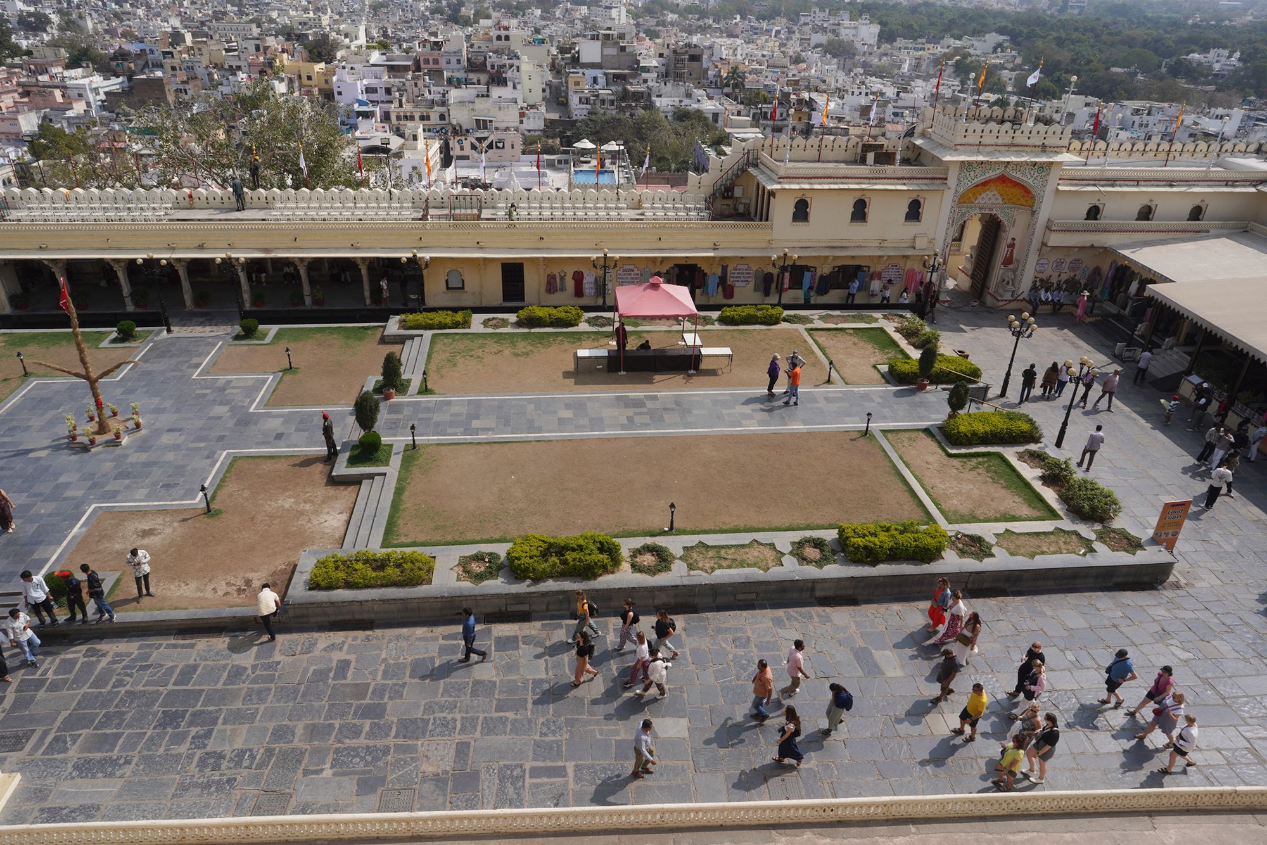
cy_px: 422
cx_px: 634
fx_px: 845
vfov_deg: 53.1
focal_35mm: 24
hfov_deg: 73.7
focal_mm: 24
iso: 100
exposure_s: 1/100
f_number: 18
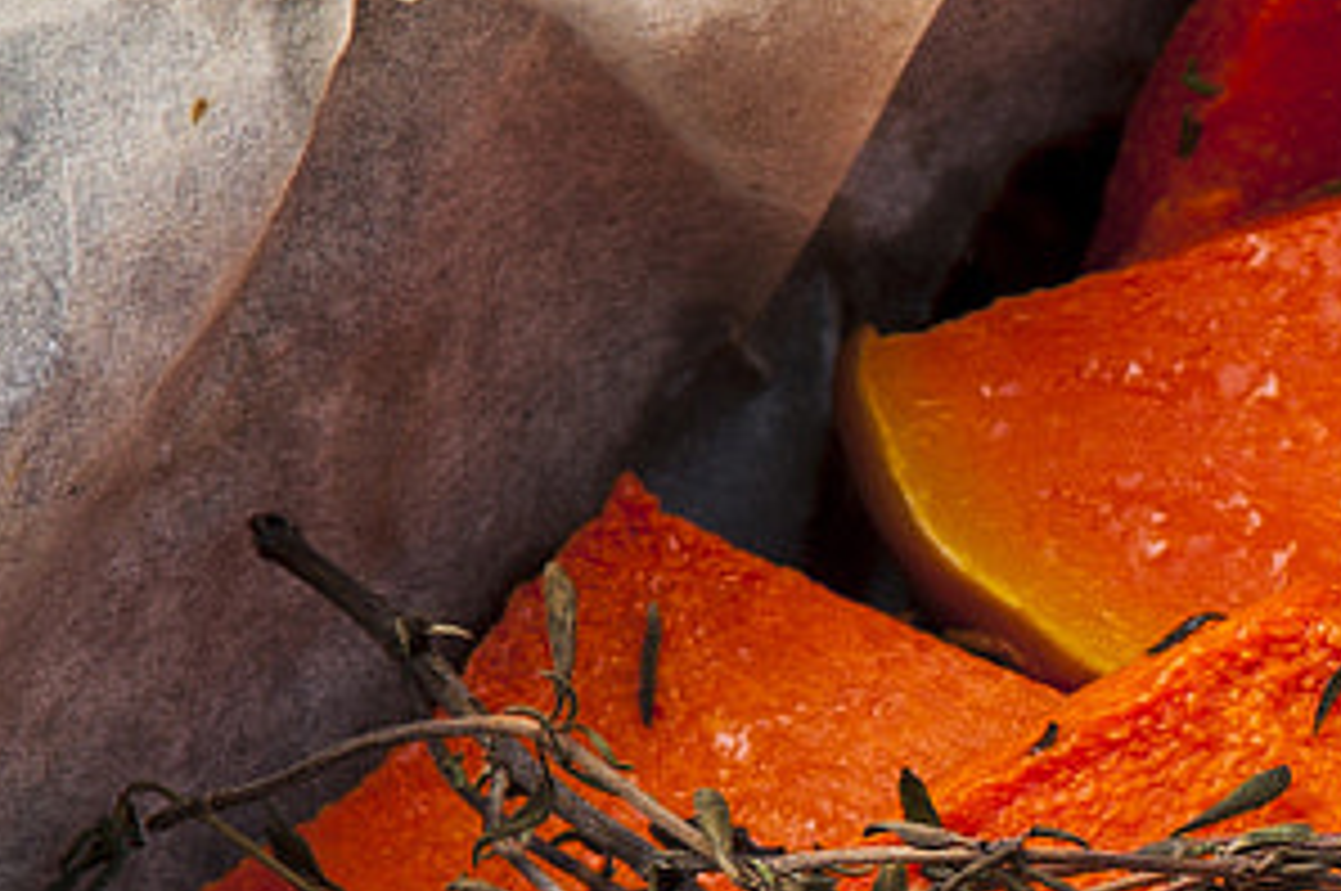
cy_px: 1636
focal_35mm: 564
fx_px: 20986
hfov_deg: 3.6
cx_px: 3456
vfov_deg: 2.4
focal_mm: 105
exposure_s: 1/60
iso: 100
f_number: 14
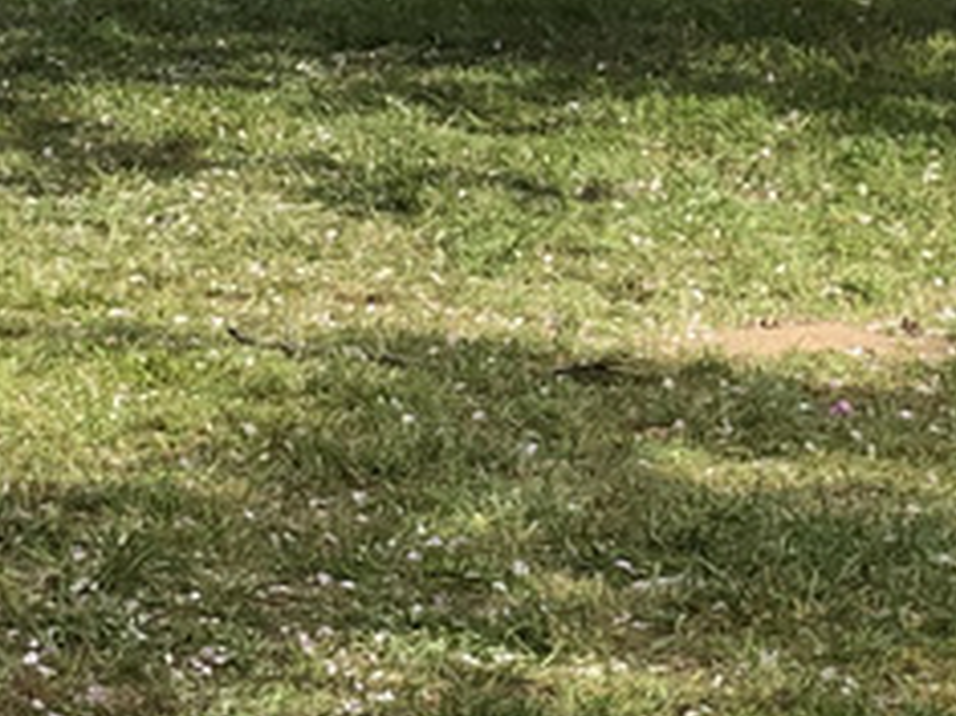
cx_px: -830
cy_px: -647
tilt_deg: -1.1
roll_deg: +0.8
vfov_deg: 5.5
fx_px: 7342
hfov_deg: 7.2
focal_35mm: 266
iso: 16
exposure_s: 1/313
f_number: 2.4
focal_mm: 6
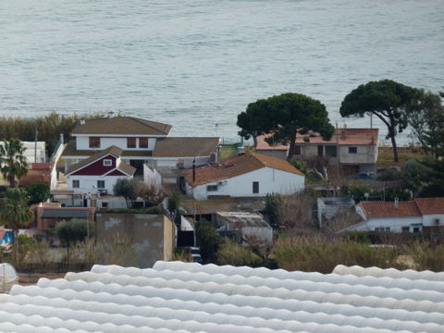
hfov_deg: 4.6
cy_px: 166
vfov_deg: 3.5
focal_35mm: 430
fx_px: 5515
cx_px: 222
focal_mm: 77.4
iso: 100
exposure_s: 1/500
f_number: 4.3
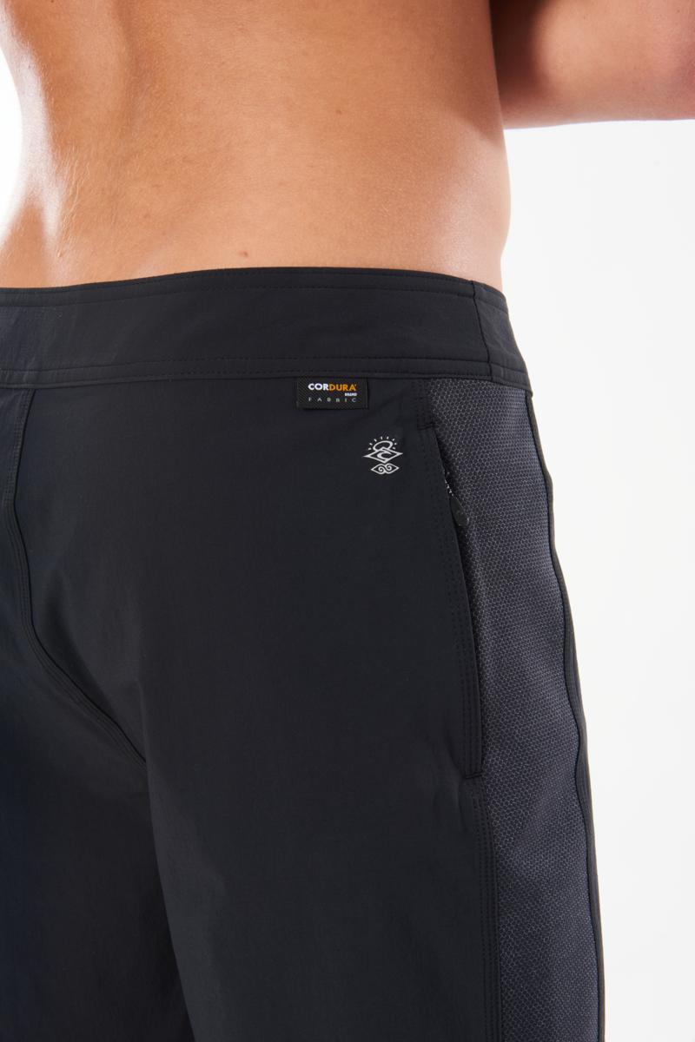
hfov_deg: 21.9
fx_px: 1795
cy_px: 521
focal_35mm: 62
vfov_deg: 32.4
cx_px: 348
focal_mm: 62
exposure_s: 1/160
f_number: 13
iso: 160
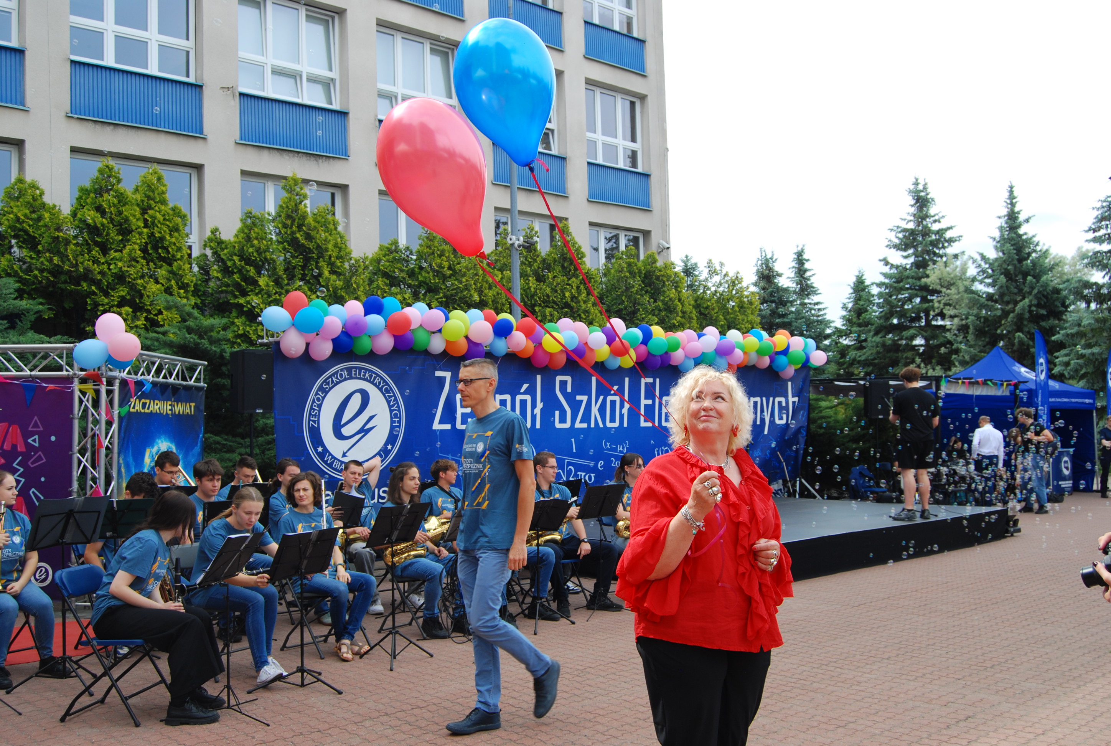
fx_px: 1067
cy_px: 373
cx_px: 556
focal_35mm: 34
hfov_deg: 55.0
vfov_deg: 38.5
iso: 160
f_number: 5.6
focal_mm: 23
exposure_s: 1/250
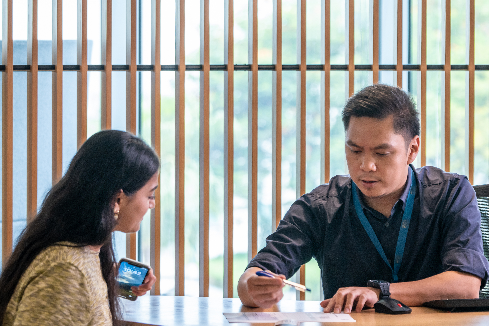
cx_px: 306
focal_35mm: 167
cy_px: 191
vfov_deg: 8.2
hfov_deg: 12.3
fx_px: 2268
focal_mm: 110
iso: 400
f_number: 4.5
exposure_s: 1/60
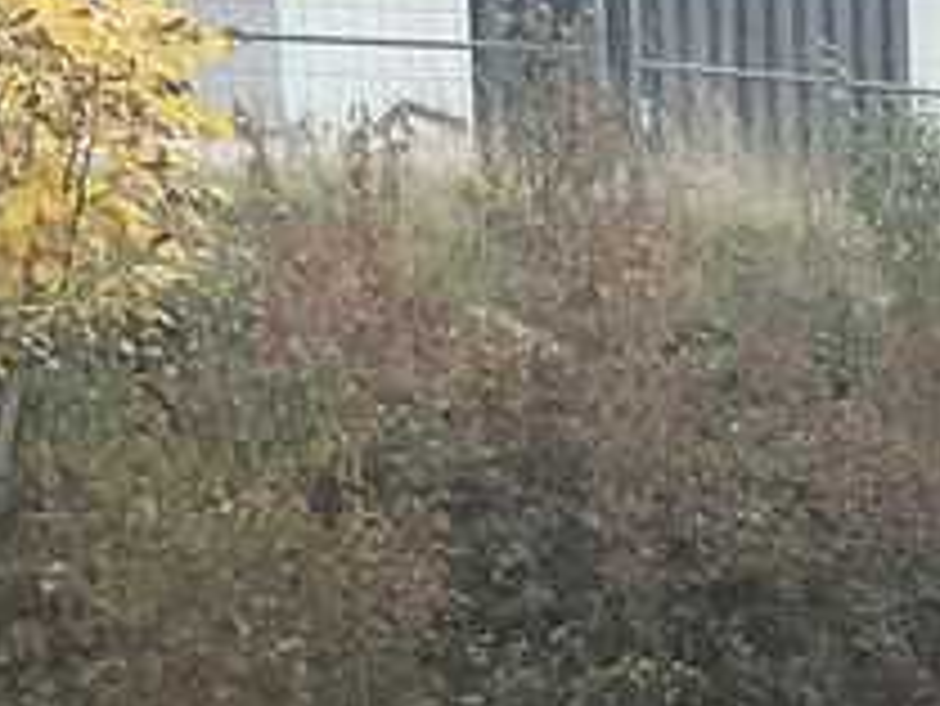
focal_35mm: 107
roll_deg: -1.4
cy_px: 1142
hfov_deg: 16.0
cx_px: 1601
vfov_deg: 12.9
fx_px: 2907
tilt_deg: -8.7
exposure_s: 1/450
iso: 25
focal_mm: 3
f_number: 1.8
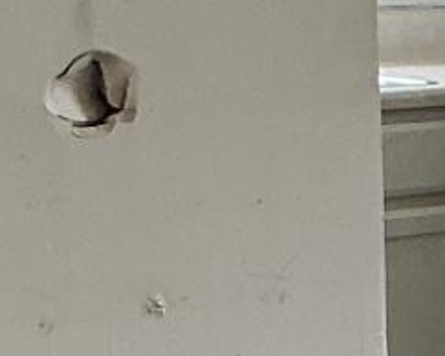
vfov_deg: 6.4
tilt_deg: -10.2
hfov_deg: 7.3
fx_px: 3145
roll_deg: -0.9
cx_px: 1231
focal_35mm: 239
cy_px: 470
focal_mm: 3
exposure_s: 1/60
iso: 100
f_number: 1.8
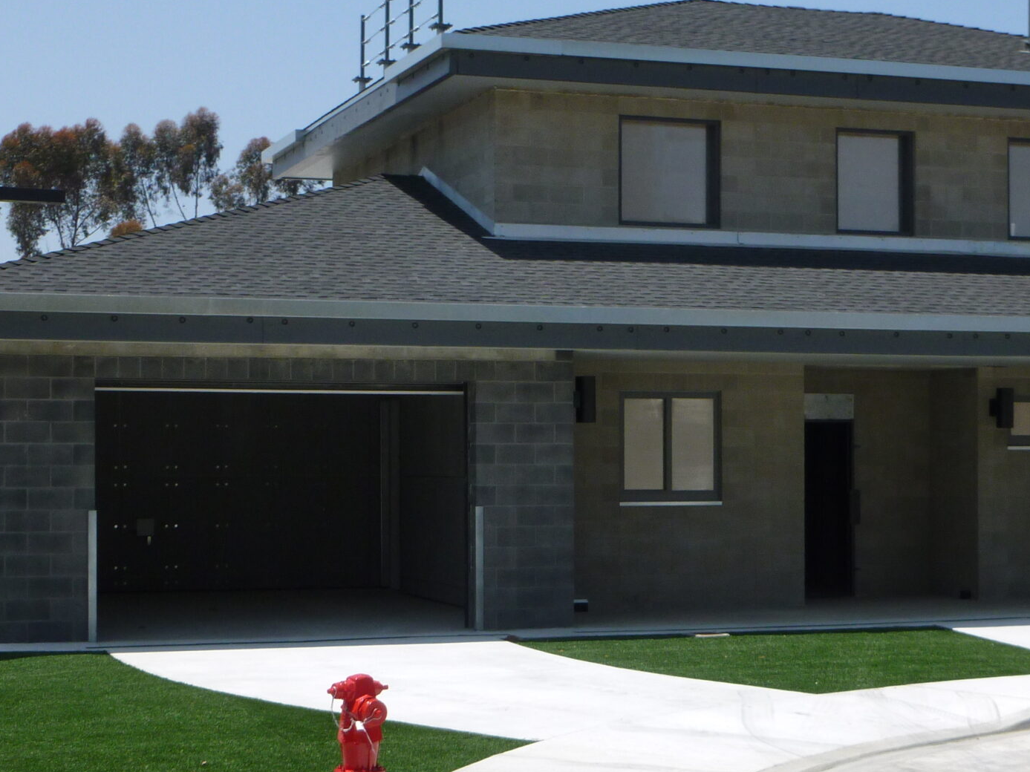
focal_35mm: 72
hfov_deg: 26.9
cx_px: 683
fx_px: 2142
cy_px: 448
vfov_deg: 20.4
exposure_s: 1/1000
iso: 100
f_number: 3.7
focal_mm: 6.9
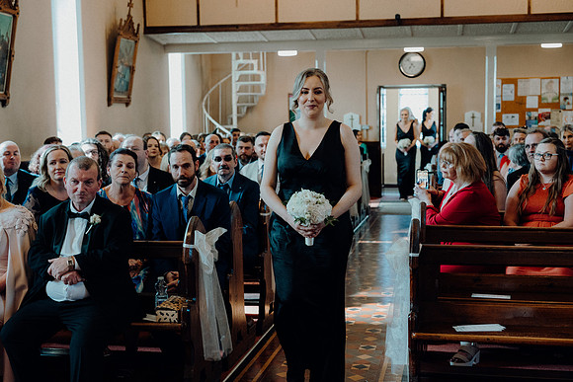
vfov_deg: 26.5
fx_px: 812
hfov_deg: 38.9
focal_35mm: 51
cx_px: 286
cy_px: 191
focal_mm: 51
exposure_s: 1/200
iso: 2500
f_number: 3.5
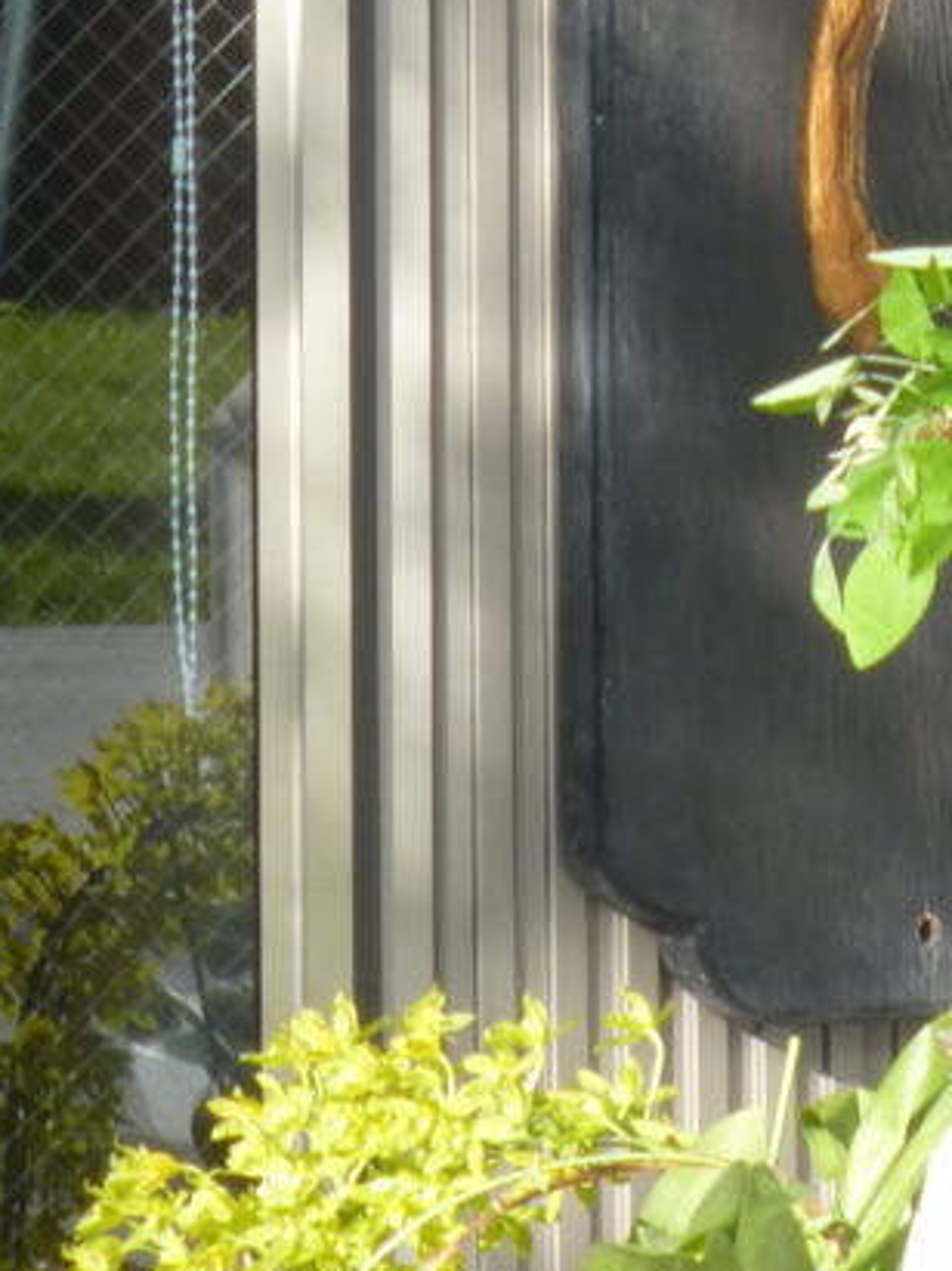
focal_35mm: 502
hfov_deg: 3.0
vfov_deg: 3.9
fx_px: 18417
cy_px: -736
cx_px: 828
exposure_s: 1/100
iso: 100
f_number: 5.4
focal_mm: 23.1
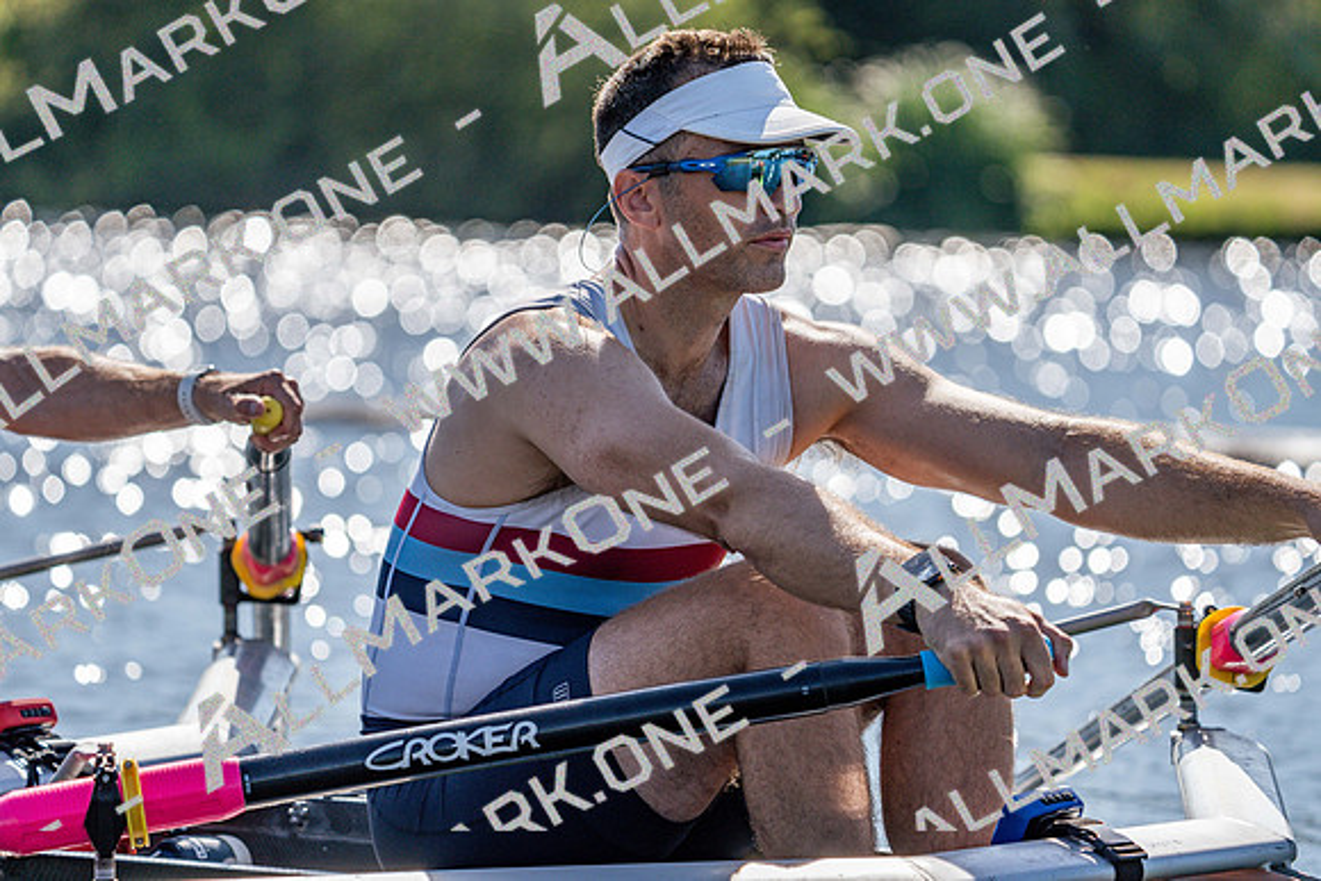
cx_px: 660
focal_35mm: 286
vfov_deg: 4.8
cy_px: 440
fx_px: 10497
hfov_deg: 7.2
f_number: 5.6
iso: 250
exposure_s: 1/2000
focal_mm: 286
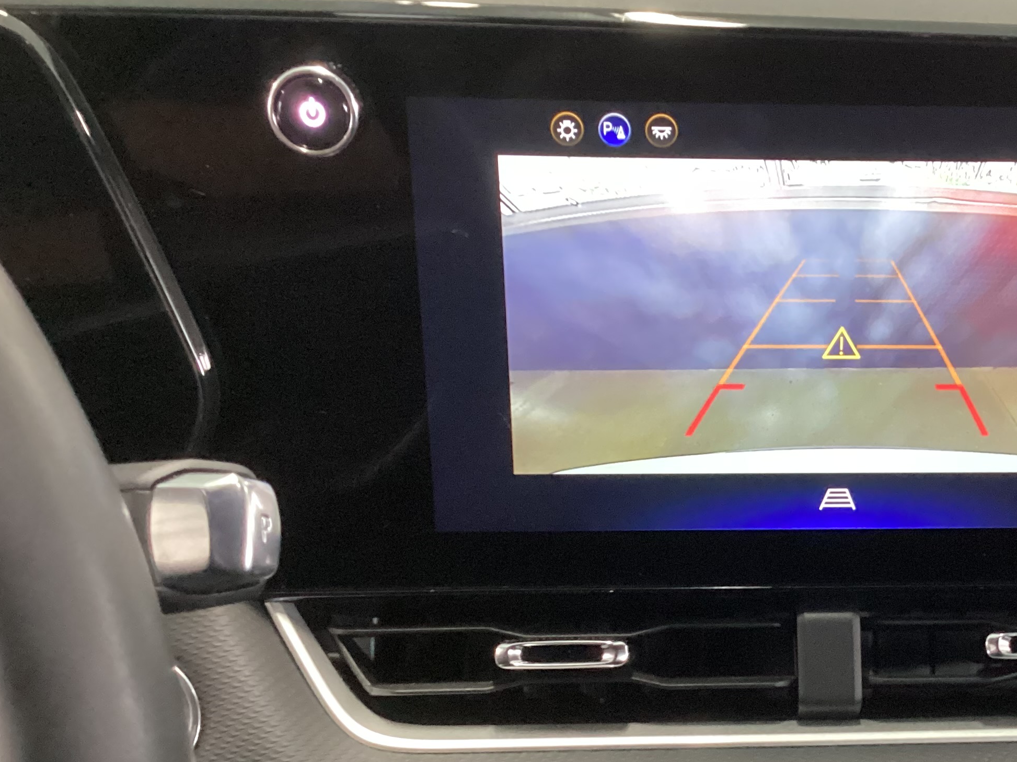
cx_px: 807
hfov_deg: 35.7
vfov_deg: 27.8
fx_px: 1528
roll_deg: -1.6
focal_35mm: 52
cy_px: 520
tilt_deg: -27.1
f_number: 2.4
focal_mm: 3.3
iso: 500
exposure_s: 1/25
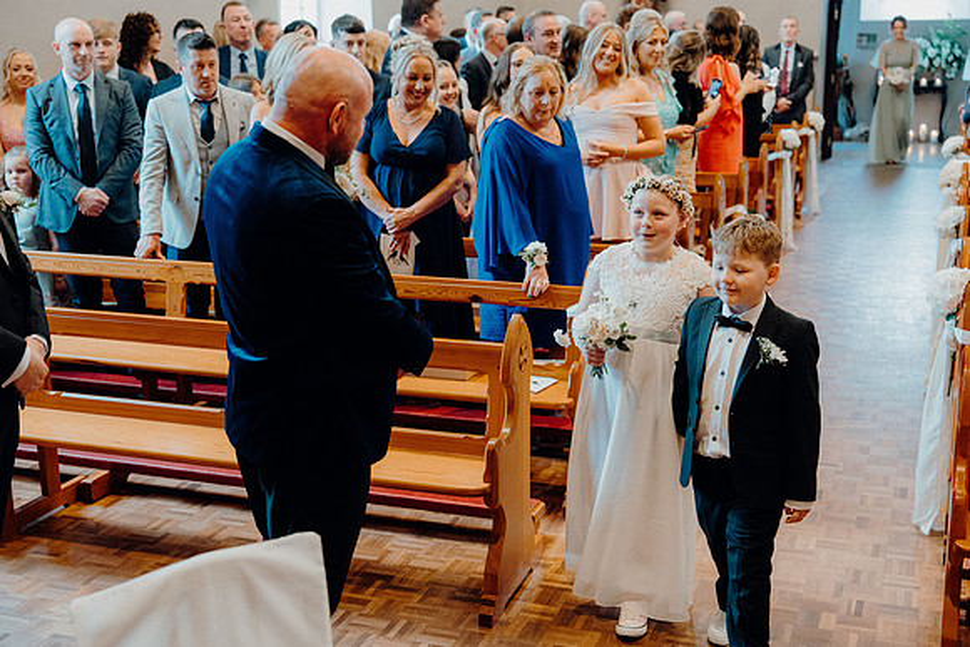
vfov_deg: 28.7
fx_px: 1267
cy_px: 324
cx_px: 485
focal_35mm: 47
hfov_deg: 41.9
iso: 4000
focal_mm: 47
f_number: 3.2
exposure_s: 1/160
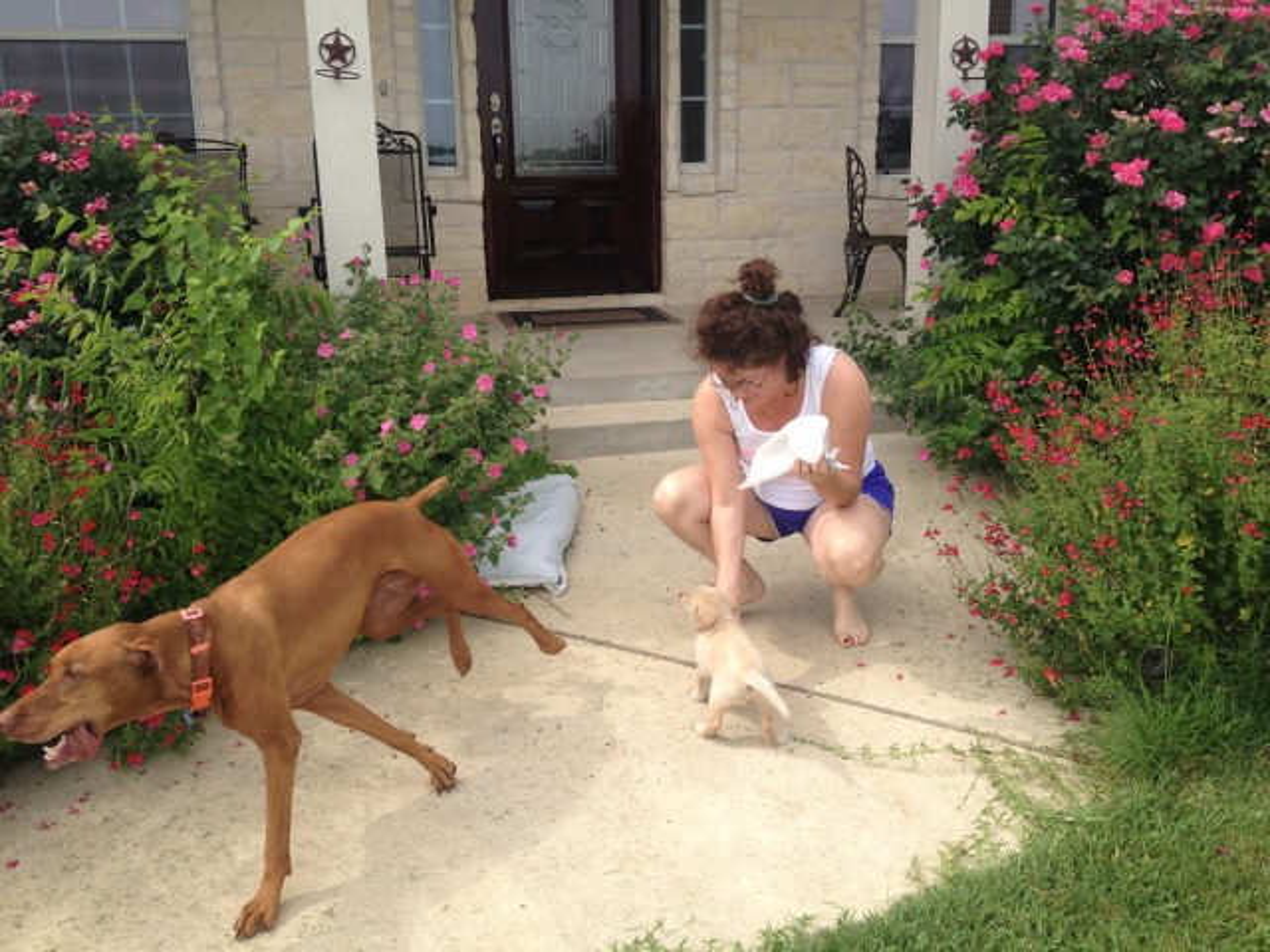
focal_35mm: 35
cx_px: 635
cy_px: 476
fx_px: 1284
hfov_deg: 52.6
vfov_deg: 40.7
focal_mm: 4.28
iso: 50
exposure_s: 1/905
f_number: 2.4
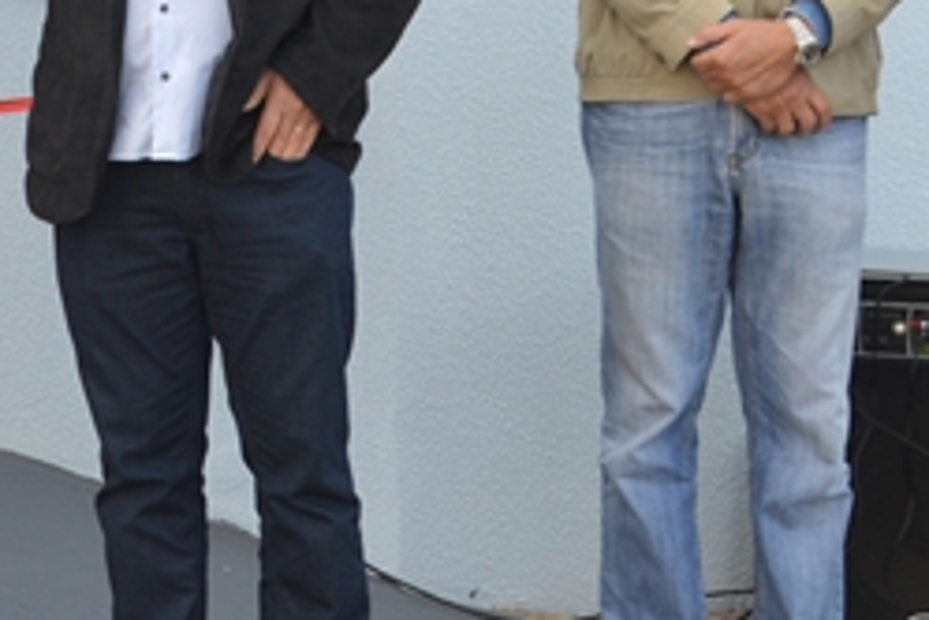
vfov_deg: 10.0
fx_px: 3483
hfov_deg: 14.9
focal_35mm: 135
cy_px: -75
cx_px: -49
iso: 160
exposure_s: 1/125
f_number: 5.6
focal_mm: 28
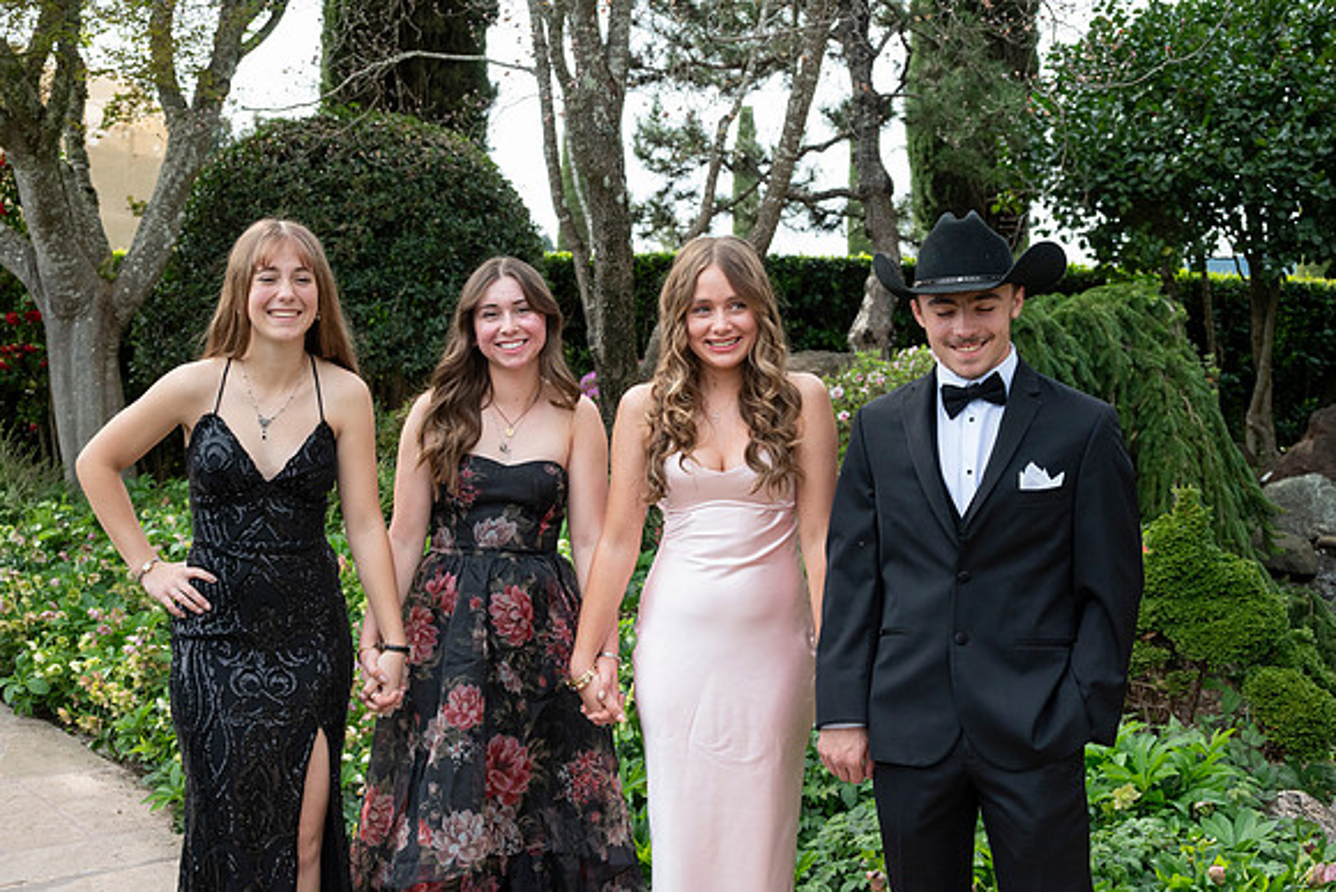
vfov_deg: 28.7
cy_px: 446
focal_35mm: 47
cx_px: 668
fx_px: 1745
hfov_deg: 41.9
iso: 1250
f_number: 5.6
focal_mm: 47
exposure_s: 1/1600
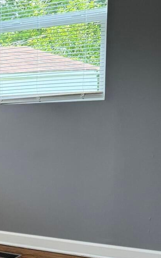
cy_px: 240
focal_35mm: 77
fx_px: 541
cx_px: -80
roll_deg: +4.3
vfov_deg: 25.8
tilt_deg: -15.6
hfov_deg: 15.6
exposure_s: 1/121
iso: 160
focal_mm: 6.76
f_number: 1.78
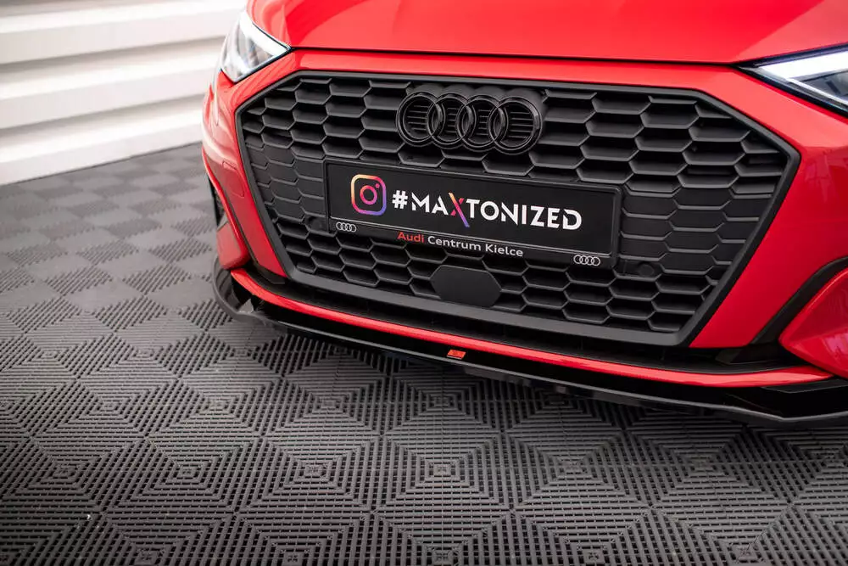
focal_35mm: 36
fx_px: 837
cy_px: 283
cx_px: 422
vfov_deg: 37.3
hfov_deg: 53.7
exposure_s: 1/100
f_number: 2.5
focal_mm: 35
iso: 1000
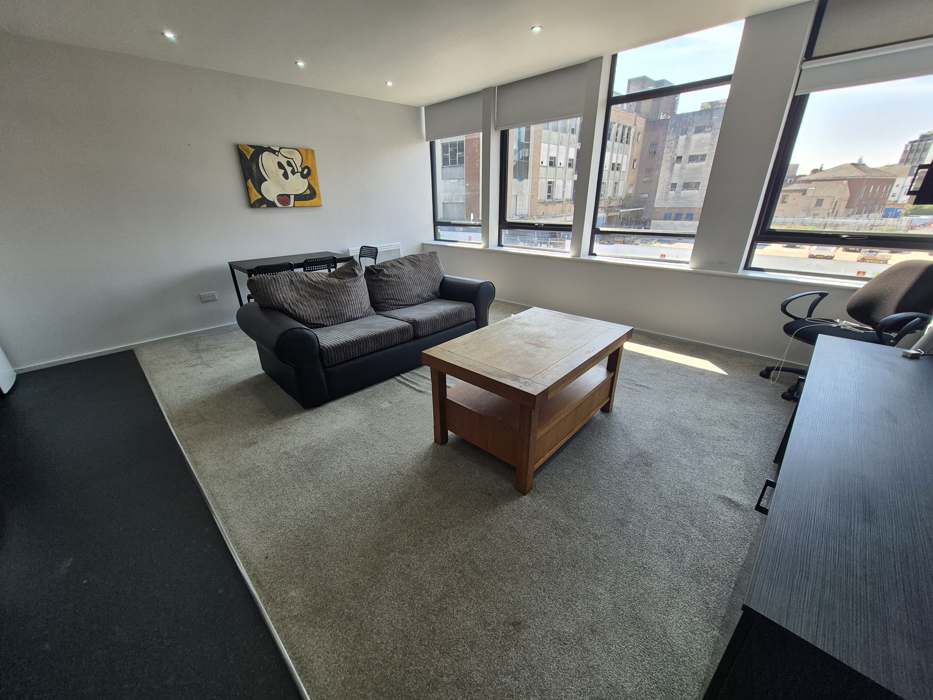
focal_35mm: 13
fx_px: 350
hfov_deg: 106.2
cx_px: 466
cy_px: 350
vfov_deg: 89.9
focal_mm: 1.74
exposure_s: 1/232
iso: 50
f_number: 2.2
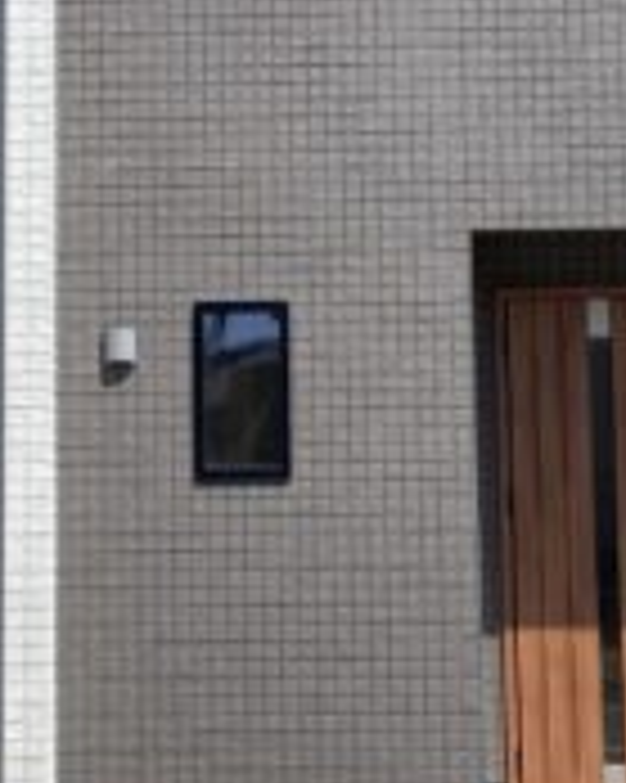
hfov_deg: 15.1
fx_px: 2364
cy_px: 277
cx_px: 230
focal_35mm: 102
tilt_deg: +7.6
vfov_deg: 18.8
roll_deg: +0.6
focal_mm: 4.25
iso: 32
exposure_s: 1/3497
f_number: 1.8
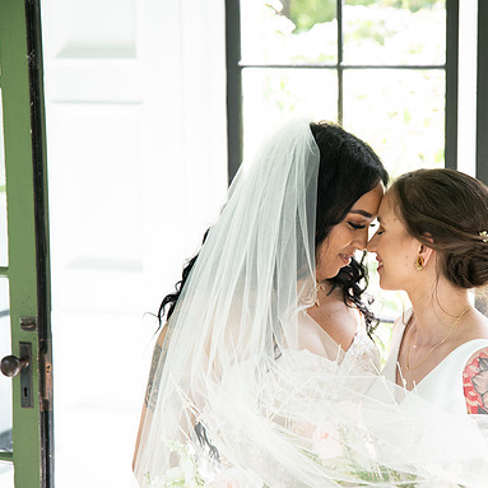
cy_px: 244
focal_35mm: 90
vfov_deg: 19.3
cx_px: 348
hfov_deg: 19.2
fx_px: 1435
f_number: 4
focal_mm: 70
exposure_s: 1/320
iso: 1000
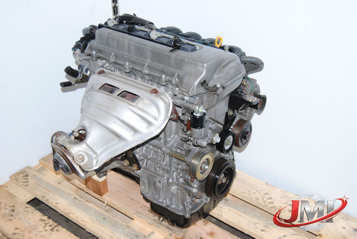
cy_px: 120
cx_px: 178
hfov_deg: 38.8
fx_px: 506
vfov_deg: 26.6
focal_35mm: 51
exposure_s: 1/200
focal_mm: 34
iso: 400
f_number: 4.5
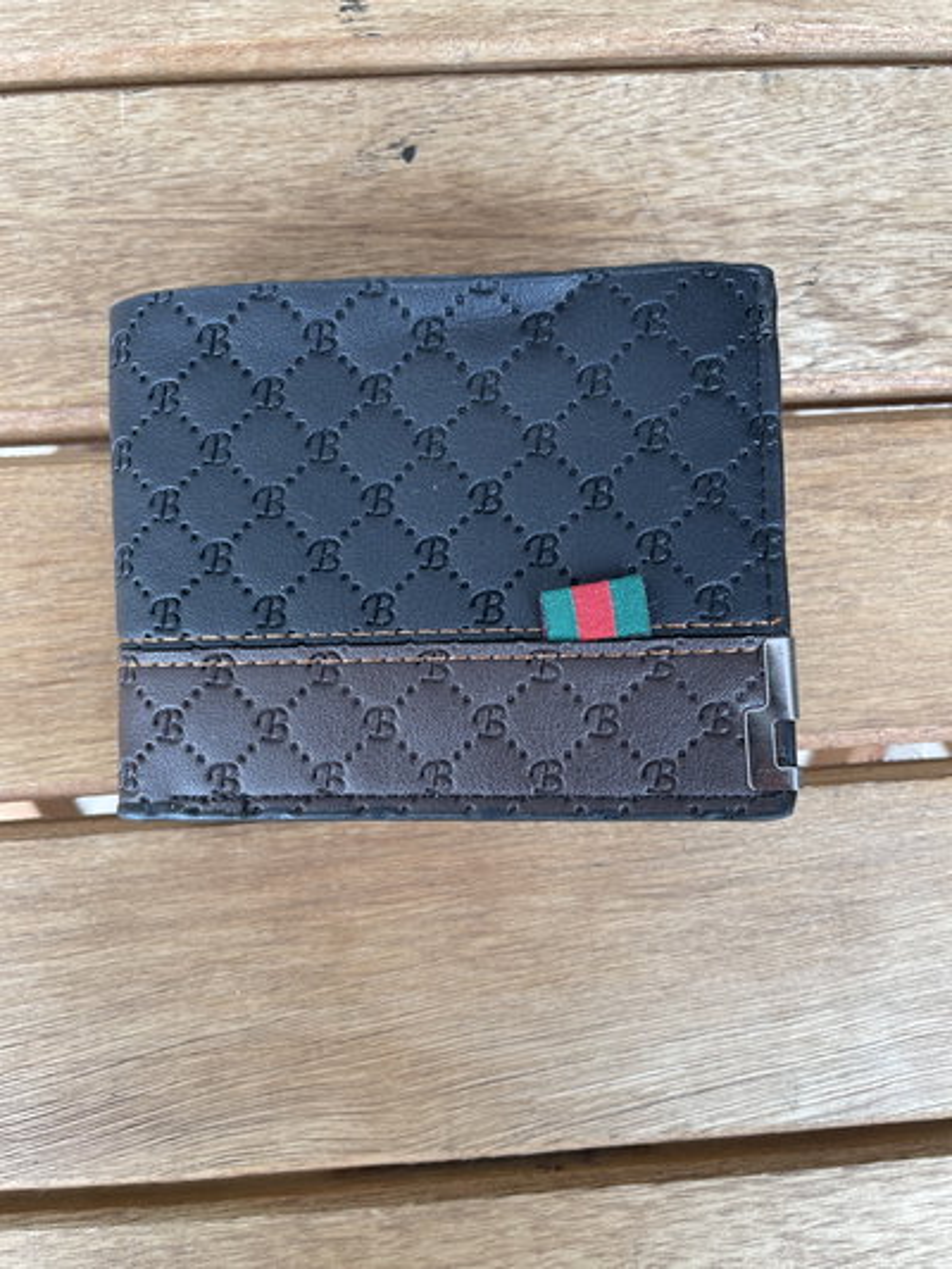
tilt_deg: -85.2
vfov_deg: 67.3
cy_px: 634
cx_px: 476
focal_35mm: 26
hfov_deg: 53.1
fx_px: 953
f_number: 1.6
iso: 50
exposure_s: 1/100
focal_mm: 4.2
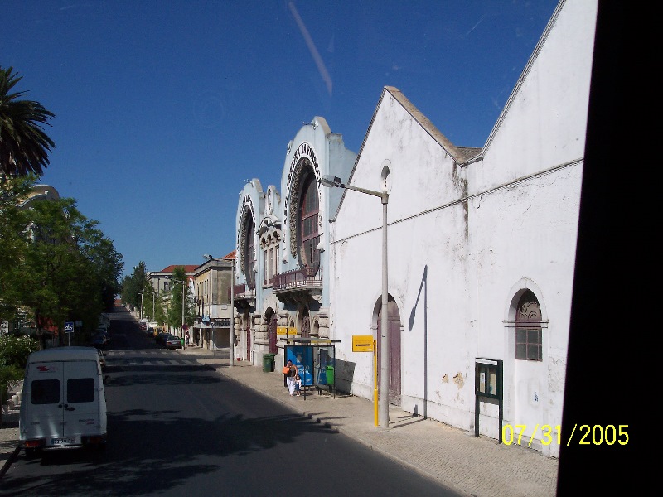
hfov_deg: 49.0
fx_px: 728
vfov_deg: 37.7
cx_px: 332
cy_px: 248
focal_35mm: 38
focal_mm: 8
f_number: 4.8
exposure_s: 1/1000
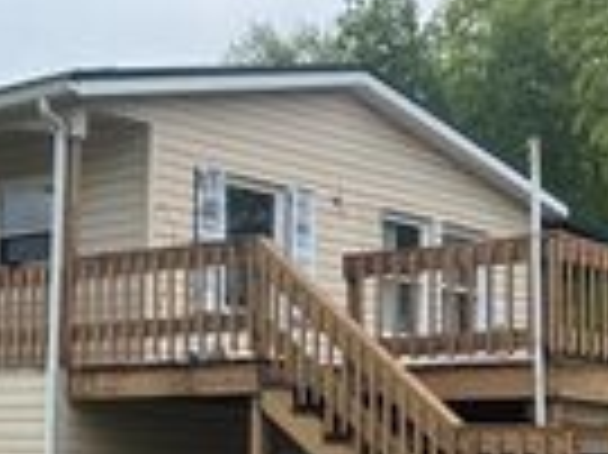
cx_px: 18
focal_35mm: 89
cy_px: 335
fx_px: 1562
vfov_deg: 16.5
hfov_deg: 21.4
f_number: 1.78
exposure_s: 1/4167
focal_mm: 6.76
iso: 80
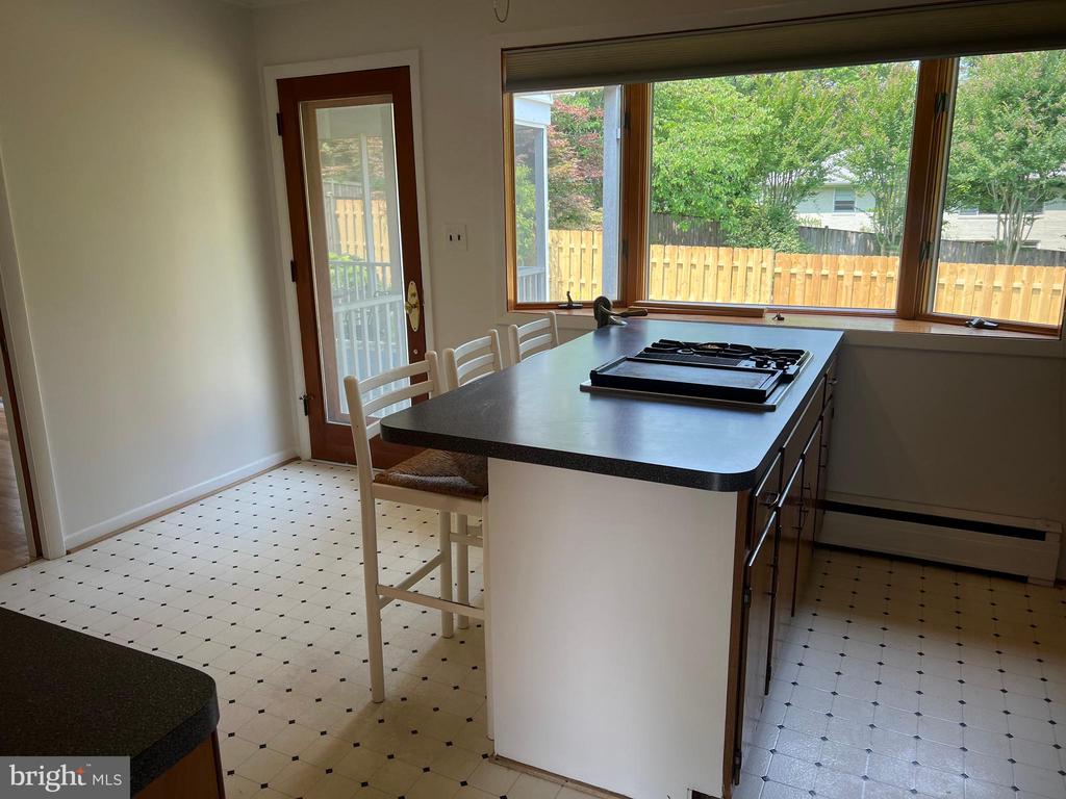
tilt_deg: -15.0
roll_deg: +0.9
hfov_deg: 67.3
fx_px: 801
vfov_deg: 53.1
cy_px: 400
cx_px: 533
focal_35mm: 26
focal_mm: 5.7
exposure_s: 1/182
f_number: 1.5
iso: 40
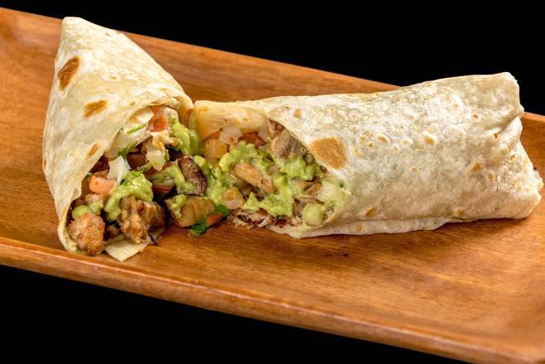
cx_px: 272
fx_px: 2272
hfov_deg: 13.7
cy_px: 182
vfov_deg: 9.2
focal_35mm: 150
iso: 100
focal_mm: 150
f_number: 8
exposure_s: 1/160
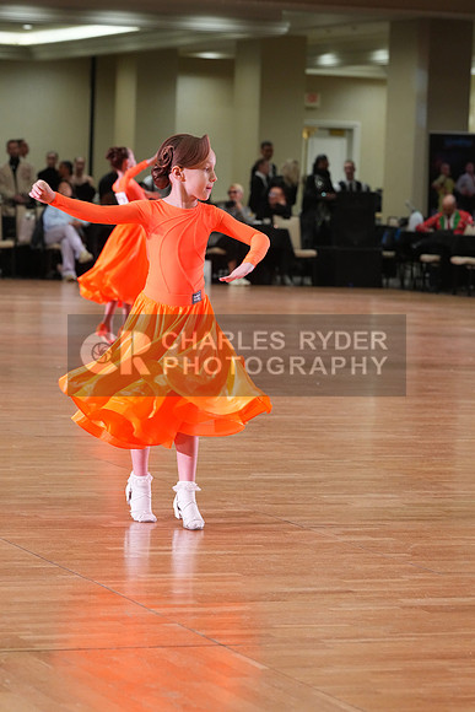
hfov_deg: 10.2
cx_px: 238
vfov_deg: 15.2
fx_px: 2670
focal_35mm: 135
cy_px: 356
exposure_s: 1/200
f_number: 6.3
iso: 4000
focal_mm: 135
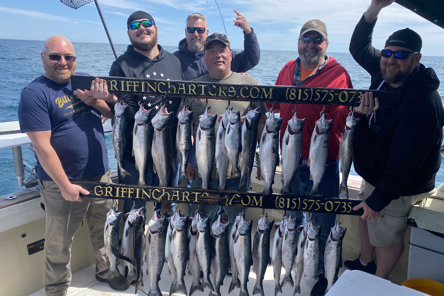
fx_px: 345
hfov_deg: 65.5
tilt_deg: -15.9
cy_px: 148
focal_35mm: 28
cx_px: 229
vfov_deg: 46.4
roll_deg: -2.4
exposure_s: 1/2141
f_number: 1.8
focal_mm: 4.25
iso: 32
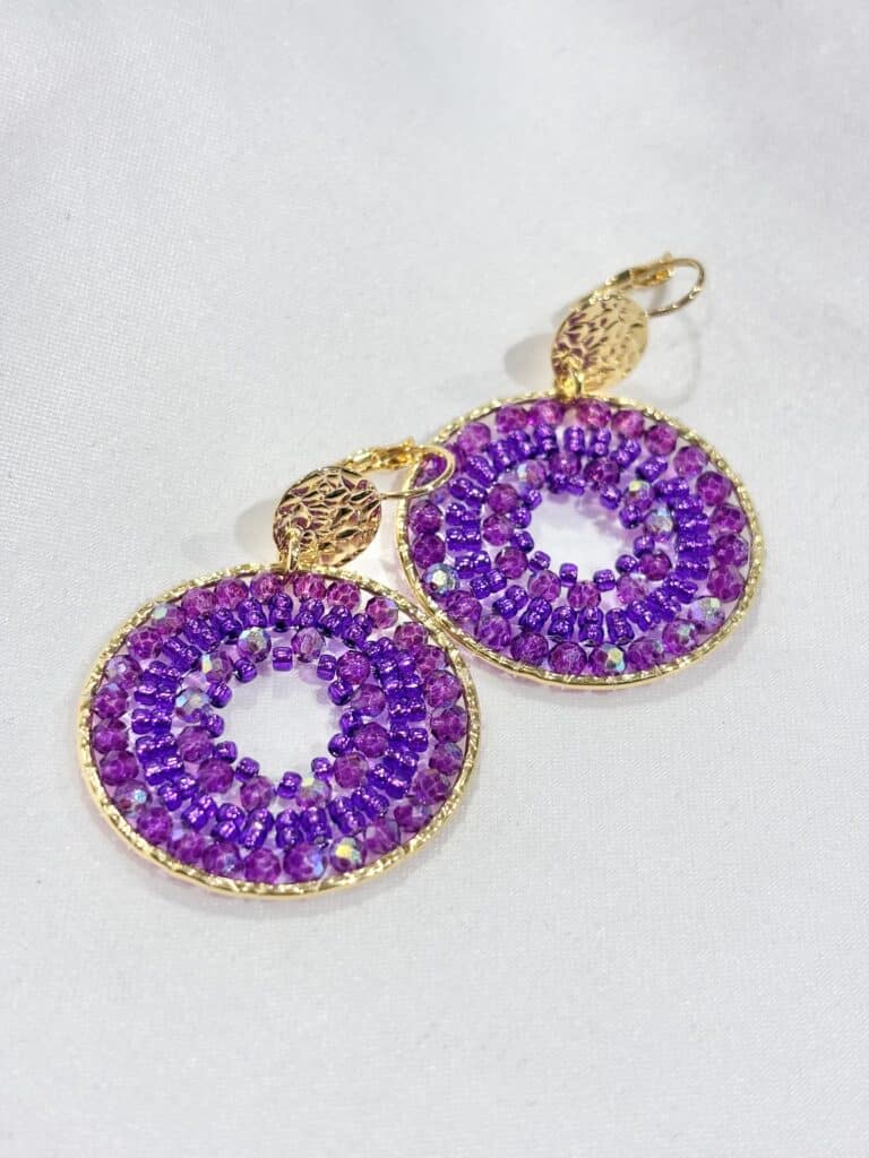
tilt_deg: -41.7
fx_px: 1741
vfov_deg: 36.8
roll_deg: +5.1
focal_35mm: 52
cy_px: 579
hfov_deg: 28.0
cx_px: 434
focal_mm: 5.96
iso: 32
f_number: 1.6
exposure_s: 1/179
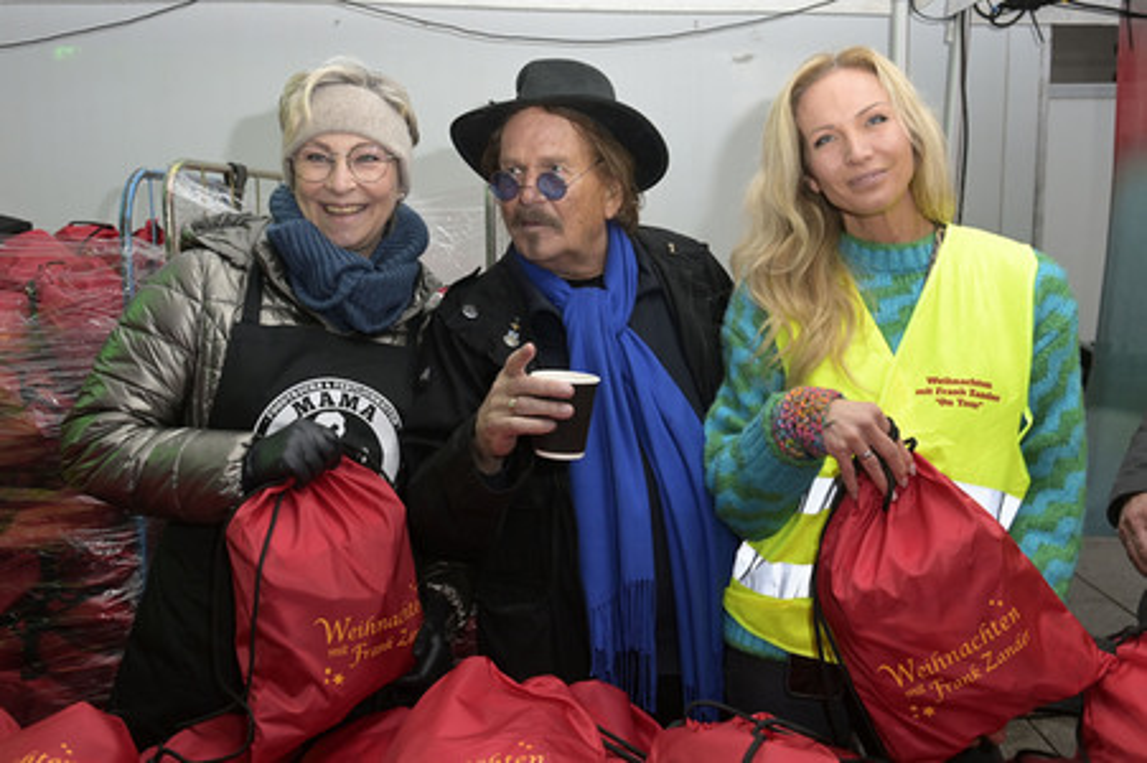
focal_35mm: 31
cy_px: 382
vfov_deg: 42.3
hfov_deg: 60.3
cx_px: 574
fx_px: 987
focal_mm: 31
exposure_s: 1/250
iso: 1600
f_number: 6.3
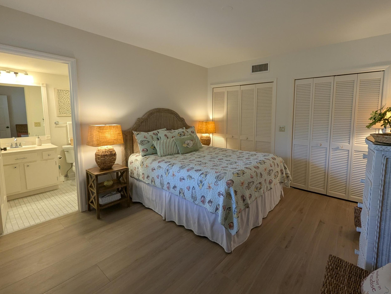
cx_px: 217
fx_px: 170
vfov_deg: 81.6
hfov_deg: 97.7
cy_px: 131
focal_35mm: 15
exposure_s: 1/23.8
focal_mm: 1.95
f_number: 2.2
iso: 90
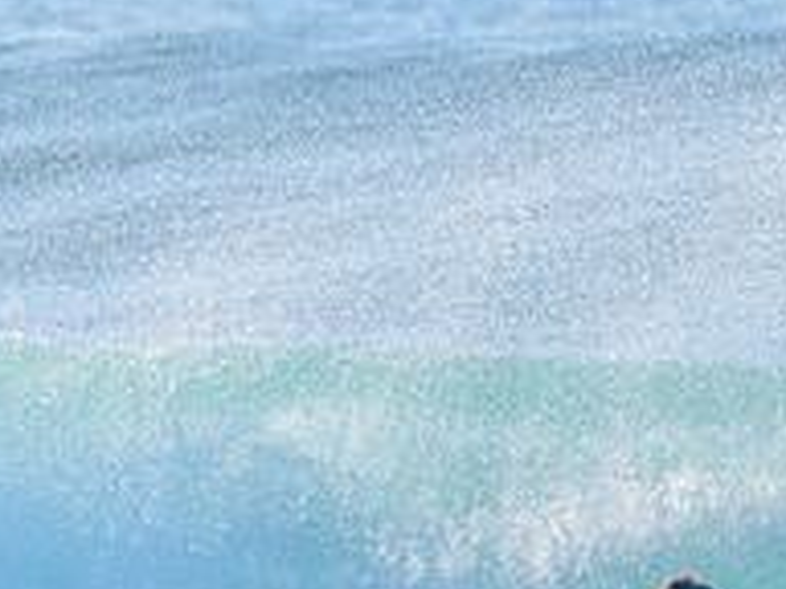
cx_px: 688
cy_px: 693
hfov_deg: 1.4
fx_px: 32992
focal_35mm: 1453
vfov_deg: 1.0
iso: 280
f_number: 5.6
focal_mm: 500
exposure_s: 1/2000
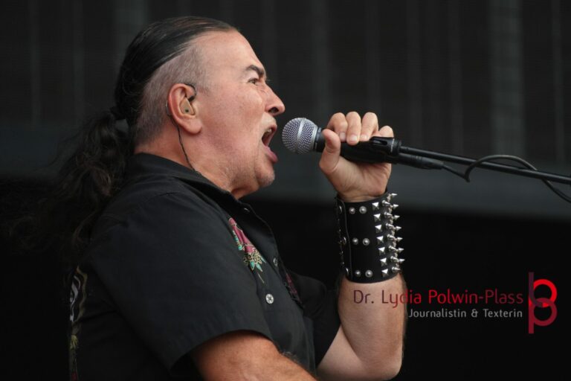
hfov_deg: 5.1
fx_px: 6376
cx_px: 286
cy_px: 190
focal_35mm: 402
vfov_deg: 3.4
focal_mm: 268
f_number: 6.3
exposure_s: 1/500
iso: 800
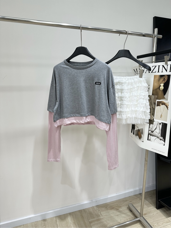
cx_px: 86
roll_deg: -0.3
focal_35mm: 24
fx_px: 158
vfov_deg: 71.6
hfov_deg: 56.8
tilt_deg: -11.8
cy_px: 114
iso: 80
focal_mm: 6.86
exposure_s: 1/121
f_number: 1.78
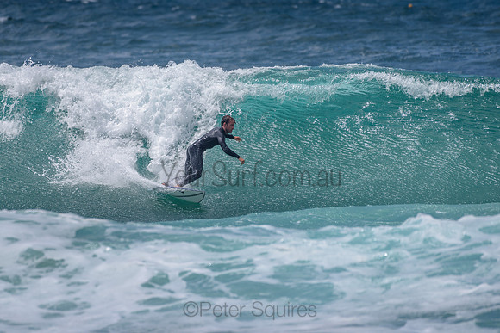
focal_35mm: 614
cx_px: 193
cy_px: 128
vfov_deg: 2.2
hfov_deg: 3.4
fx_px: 8533
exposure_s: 1/2000
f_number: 5.6
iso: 72
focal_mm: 500
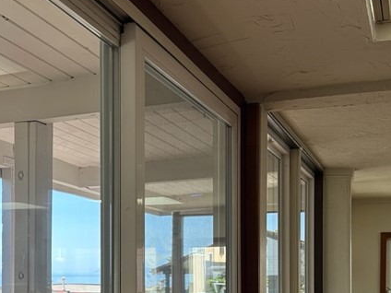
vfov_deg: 24.6
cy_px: 259
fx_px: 655
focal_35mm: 58
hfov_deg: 32.9
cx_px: 127
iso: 80
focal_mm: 6.86
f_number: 1.78
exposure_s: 1/564
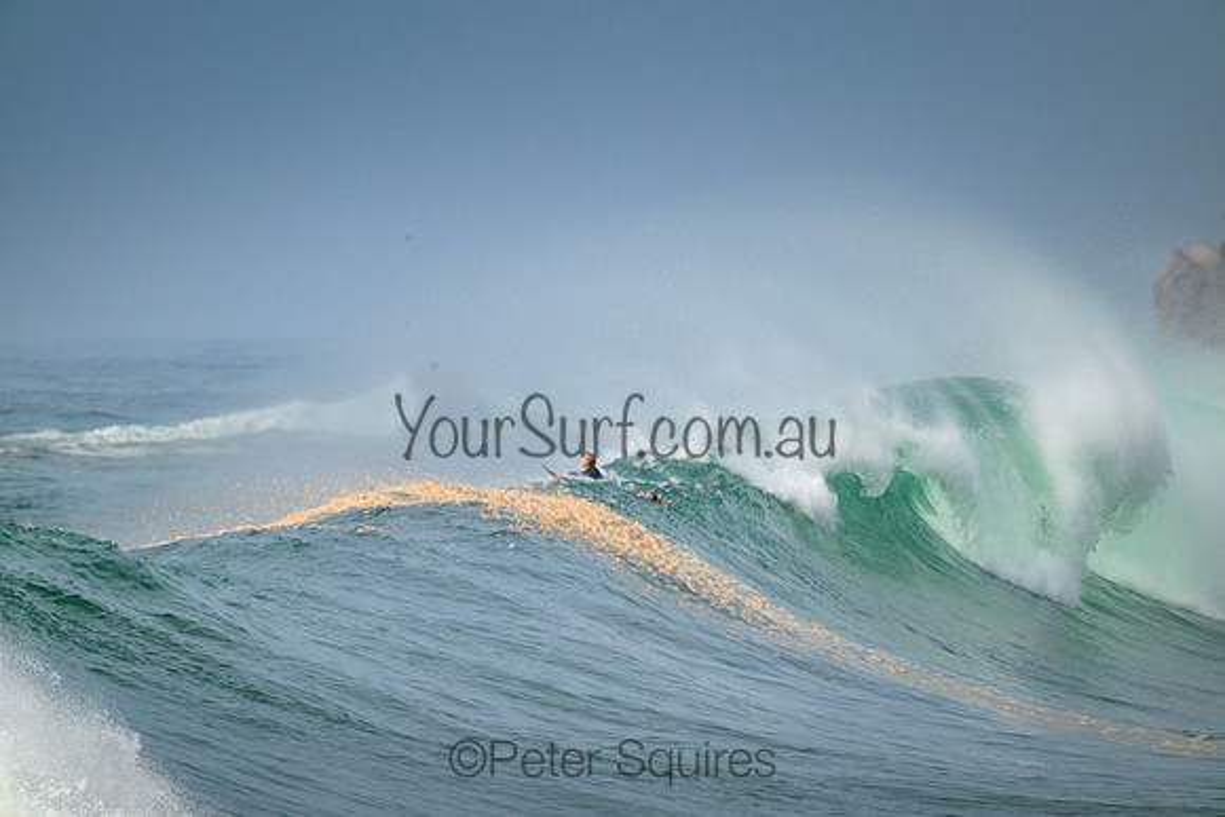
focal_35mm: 800
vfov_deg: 1.7
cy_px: 408
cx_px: 612
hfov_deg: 2.6
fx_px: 27227
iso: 720
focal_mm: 800
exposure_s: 1/2500
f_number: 11
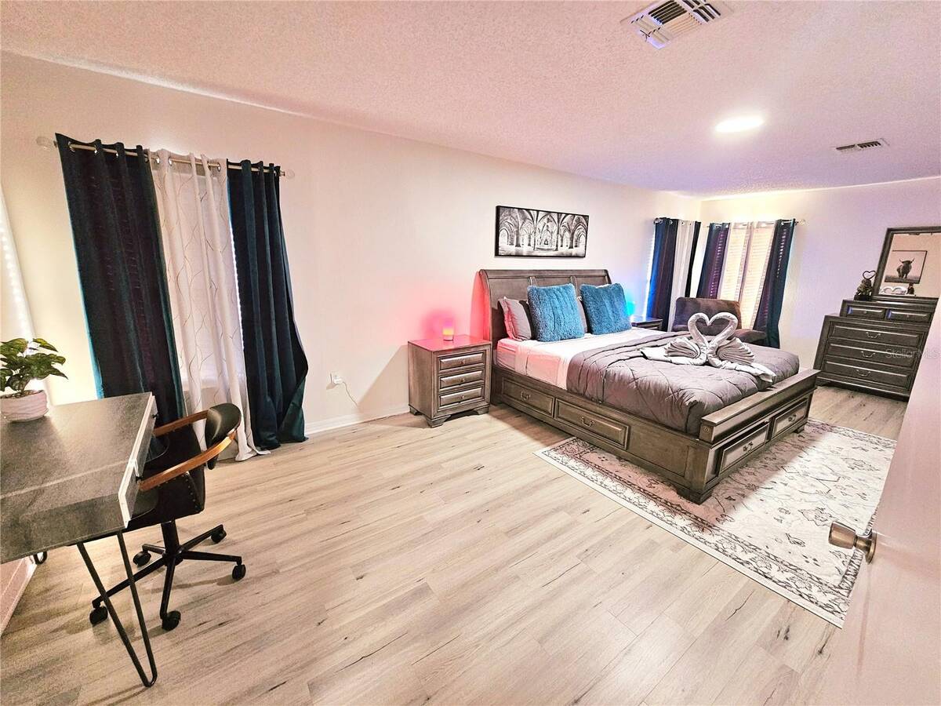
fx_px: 353
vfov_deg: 89.9
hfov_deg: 106.2
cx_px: 470
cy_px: 353
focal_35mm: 13
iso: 500
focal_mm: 2.2
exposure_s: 1/30
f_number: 2.2
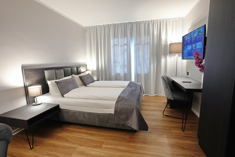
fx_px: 111
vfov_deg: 70.4
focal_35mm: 17
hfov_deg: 93.3
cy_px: 78
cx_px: 118
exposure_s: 1/5
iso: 400
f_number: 8
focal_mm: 17
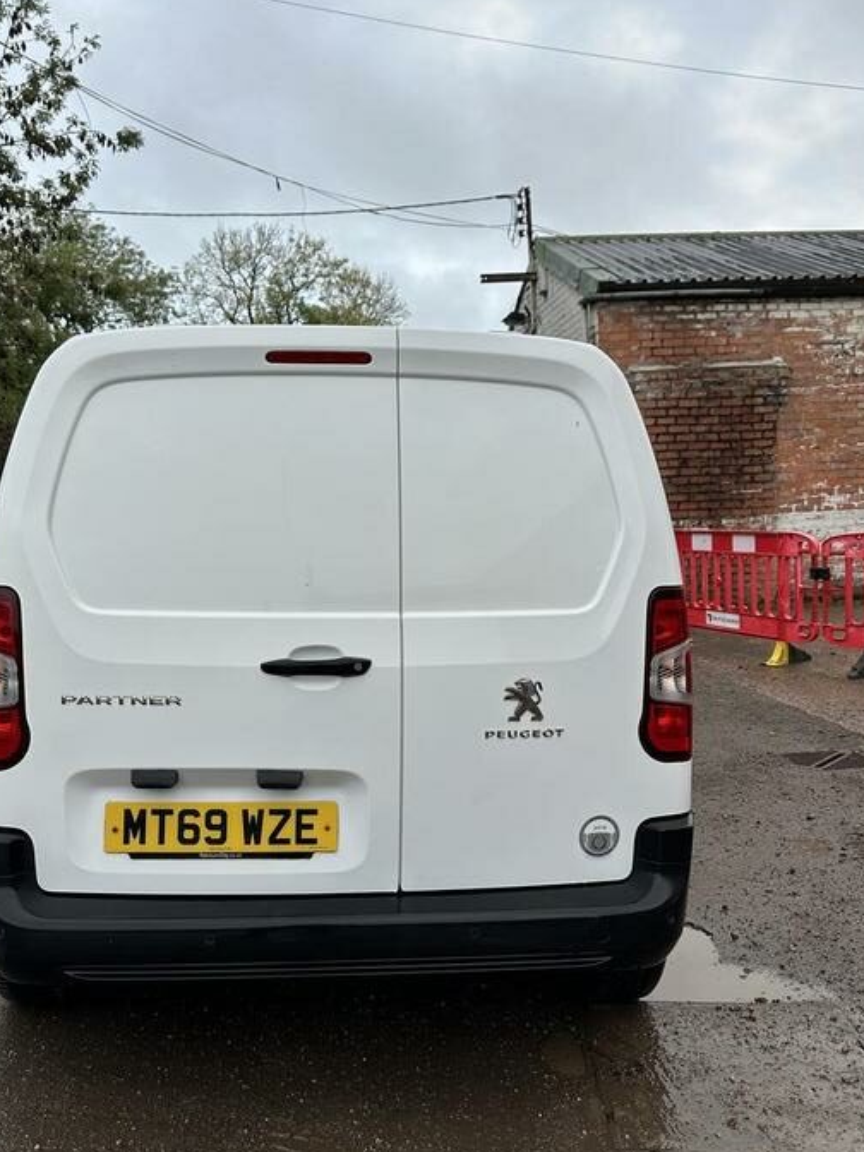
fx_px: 1065
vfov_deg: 56.8
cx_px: 363
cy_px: 614
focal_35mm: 32
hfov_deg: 44.0
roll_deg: +2.5
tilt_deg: -5.8
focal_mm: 6.86
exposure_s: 1/718
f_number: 1.78
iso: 80
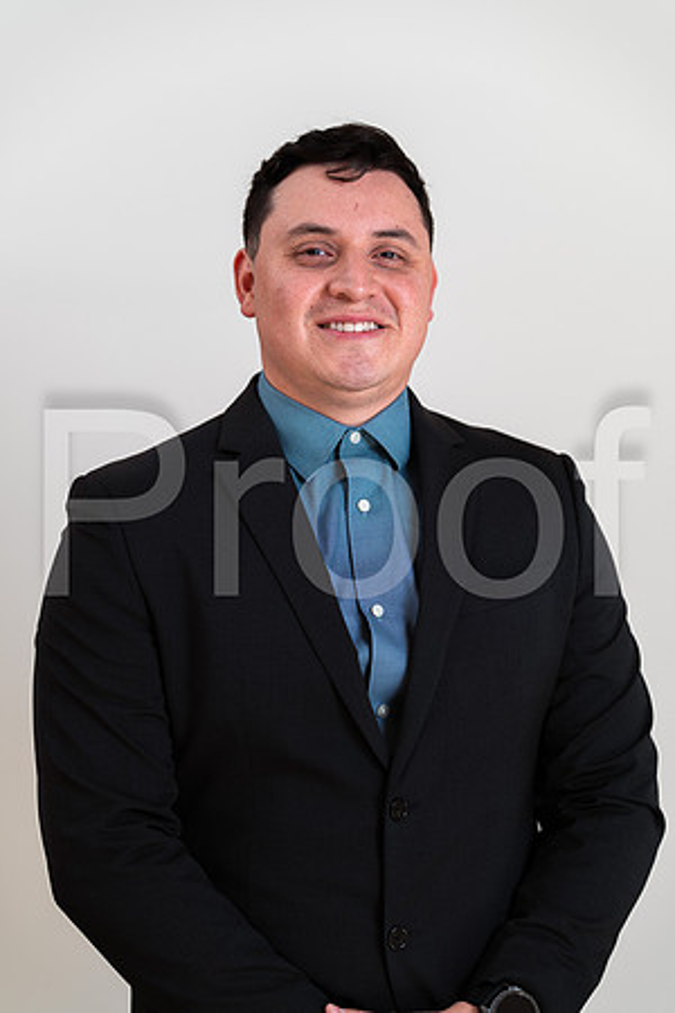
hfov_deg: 16.1
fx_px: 2390
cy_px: 506
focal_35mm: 85
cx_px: 338
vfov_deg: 23.9
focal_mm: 85
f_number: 2.8
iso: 50
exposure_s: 1/160
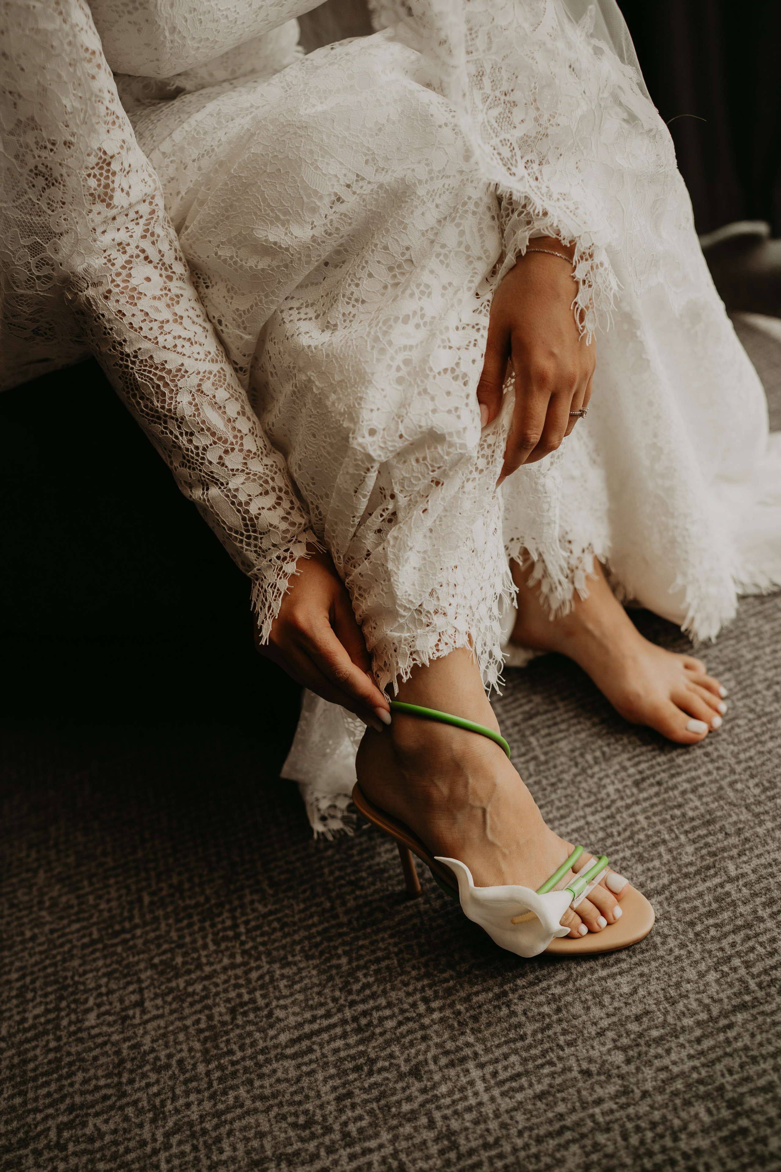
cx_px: 390
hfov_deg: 37.9
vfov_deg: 54.4
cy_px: 586
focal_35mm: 35
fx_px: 1139
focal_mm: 35
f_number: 2.2
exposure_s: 1/1600
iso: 640
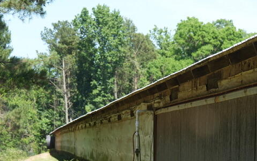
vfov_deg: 8.1
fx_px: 1128
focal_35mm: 161
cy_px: 174
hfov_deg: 13.0
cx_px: 188
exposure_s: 1/2000
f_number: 3.5
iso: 500
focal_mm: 70
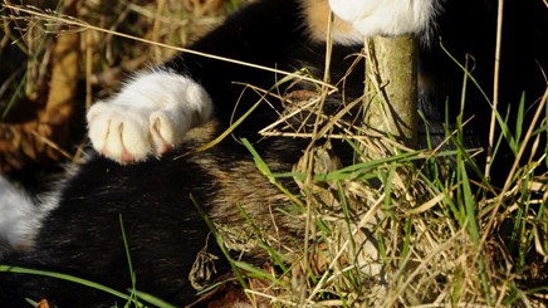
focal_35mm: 259
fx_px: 3763
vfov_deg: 4.7
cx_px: 416
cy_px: -26
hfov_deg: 8.3
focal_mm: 80
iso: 200
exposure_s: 1/400
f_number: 8
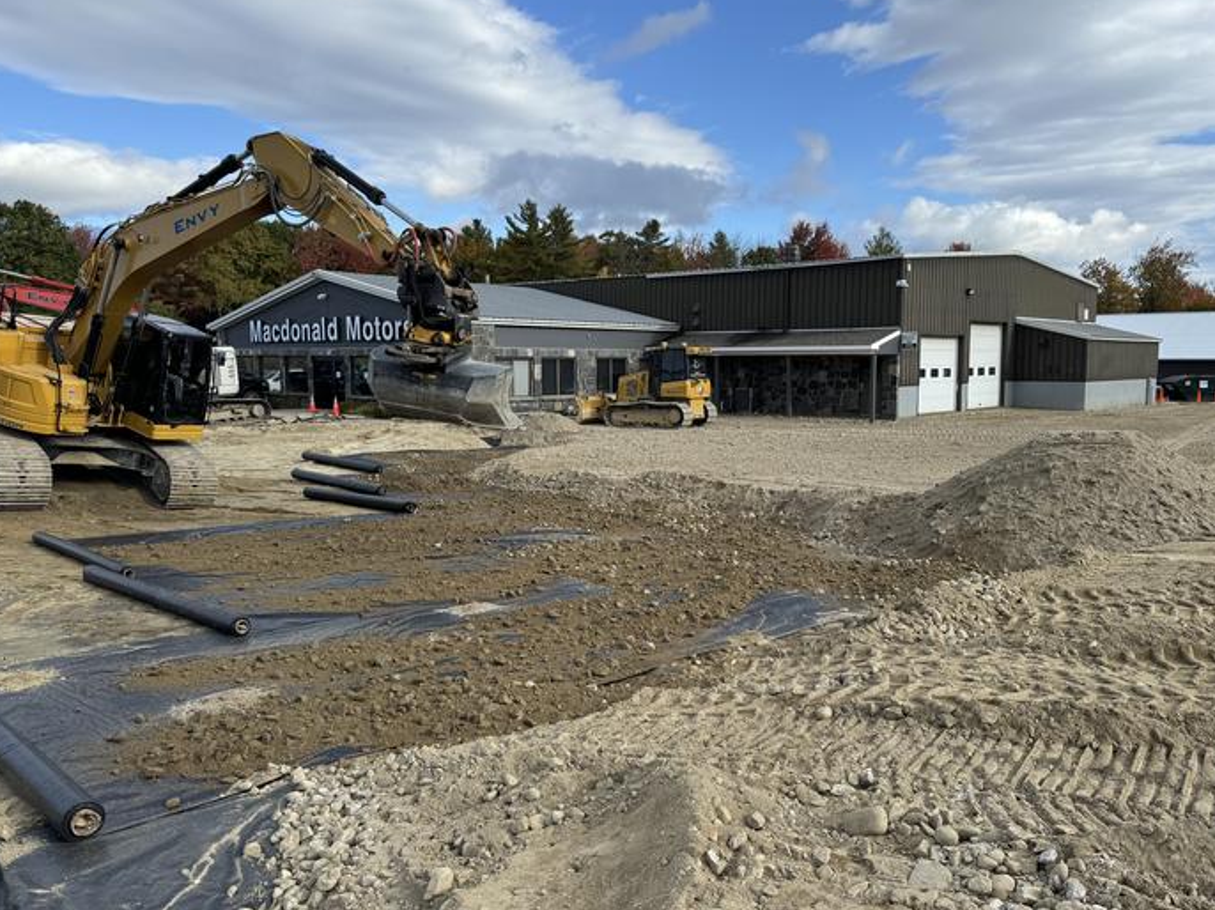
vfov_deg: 49.7
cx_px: 669
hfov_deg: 63.3
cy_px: 451
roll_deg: -0.3
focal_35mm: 28
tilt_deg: -5.5
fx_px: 982
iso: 80
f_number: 1.78
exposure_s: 1/3413
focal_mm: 6.76
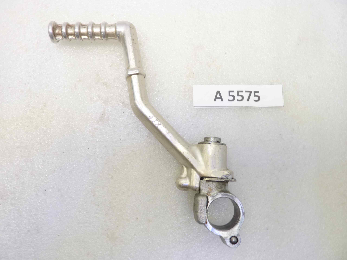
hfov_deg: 69.4
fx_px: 251
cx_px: 174
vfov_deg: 54.9
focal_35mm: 25
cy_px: 130
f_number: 3.3
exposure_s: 1/13
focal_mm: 4.1
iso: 80
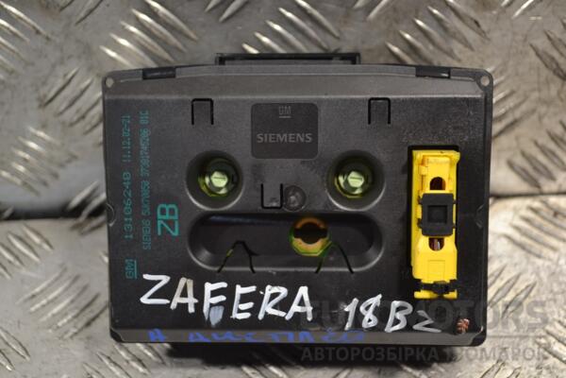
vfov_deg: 25.1
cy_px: 189
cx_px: 283
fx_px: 849
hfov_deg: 36.9
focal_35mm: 54
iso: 400
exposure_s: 1/60
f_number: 5
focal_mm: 36
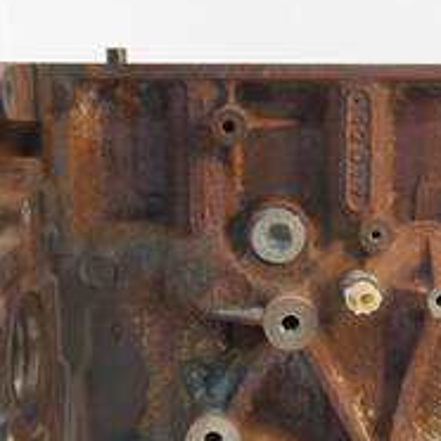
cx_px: 301
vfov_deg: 26.8
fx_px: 922
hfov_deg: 26.7
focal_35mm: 64
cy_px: 261
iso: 1250
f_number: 3.5
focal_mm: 14
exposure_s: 1/60
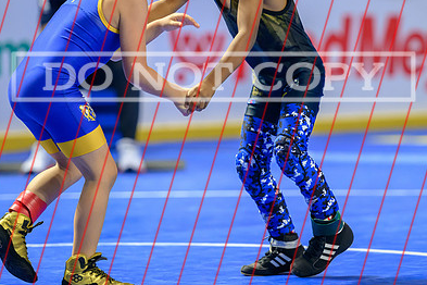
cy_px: 78
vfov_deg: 5.3
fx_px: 3084
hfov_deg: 7.9
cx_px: 256
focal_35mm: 260
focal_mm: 155
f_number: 2.8
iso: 4000
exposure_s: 1/800
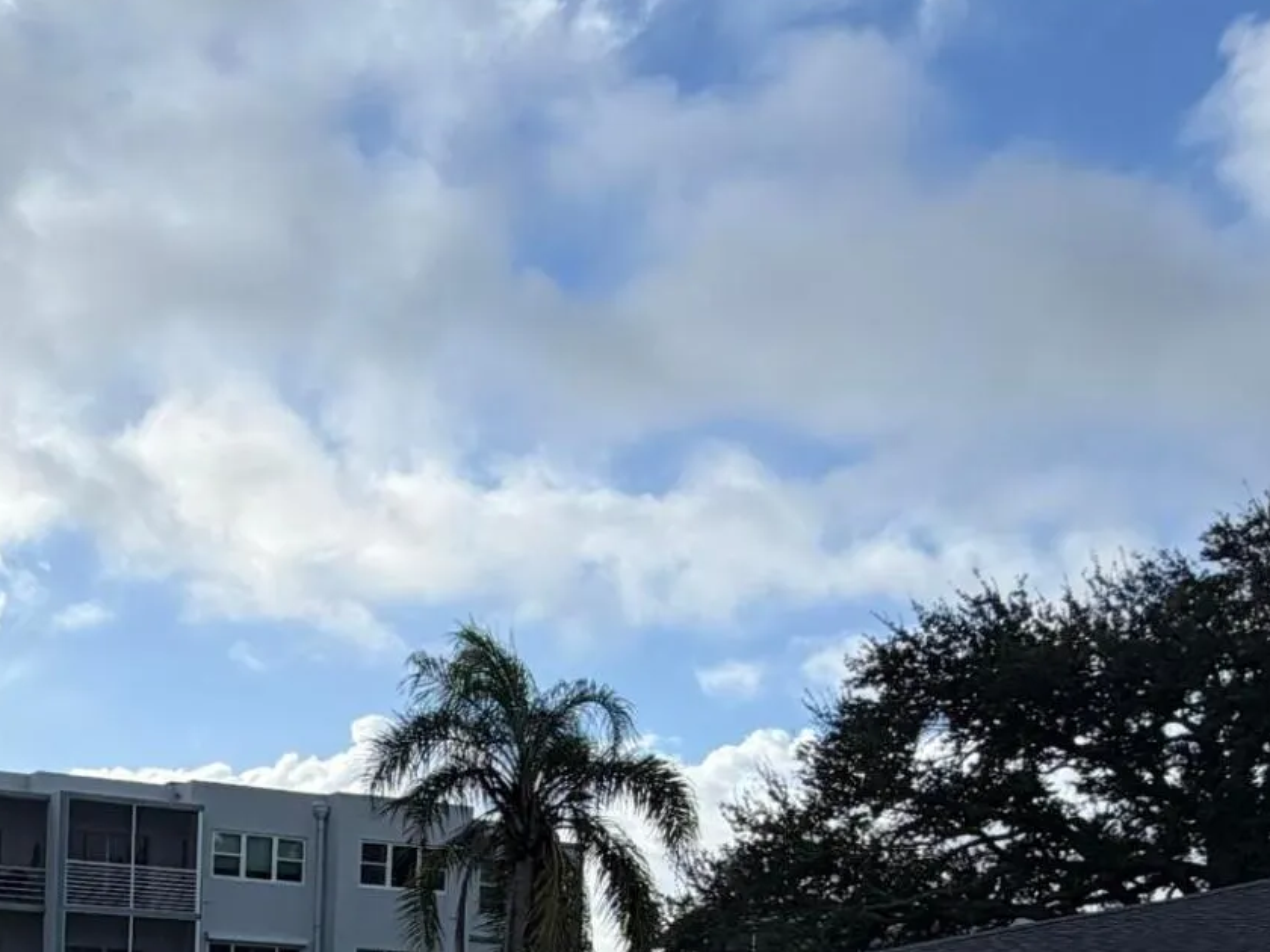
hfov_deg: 38.1
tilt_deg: -3.5
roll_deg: -1.8
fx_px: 1761
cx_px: 239
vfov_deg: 27.2
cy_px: 1105
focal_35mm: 48
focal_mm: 2.22
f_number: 2.2
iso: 20
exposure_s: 1/770
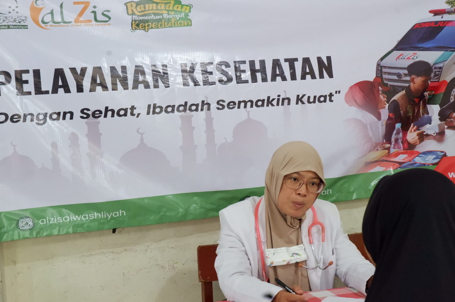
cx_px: 226
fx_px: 682
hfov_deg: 36.9
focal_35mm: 54
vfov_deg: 25.0
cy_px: 159
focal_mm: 29.6
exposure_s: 1/120
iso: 6400
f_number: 4.5
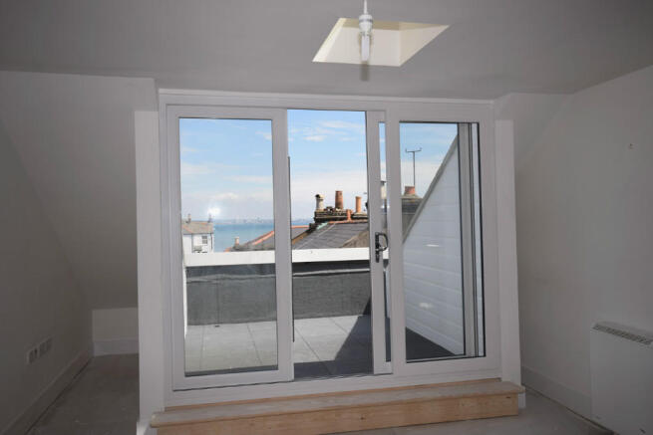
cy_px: 218
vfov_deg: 43.6
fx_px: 544
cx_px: 326
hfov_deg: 61.9
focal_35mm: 30
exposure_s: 1/200
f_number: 7.1
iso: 100
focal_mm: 20
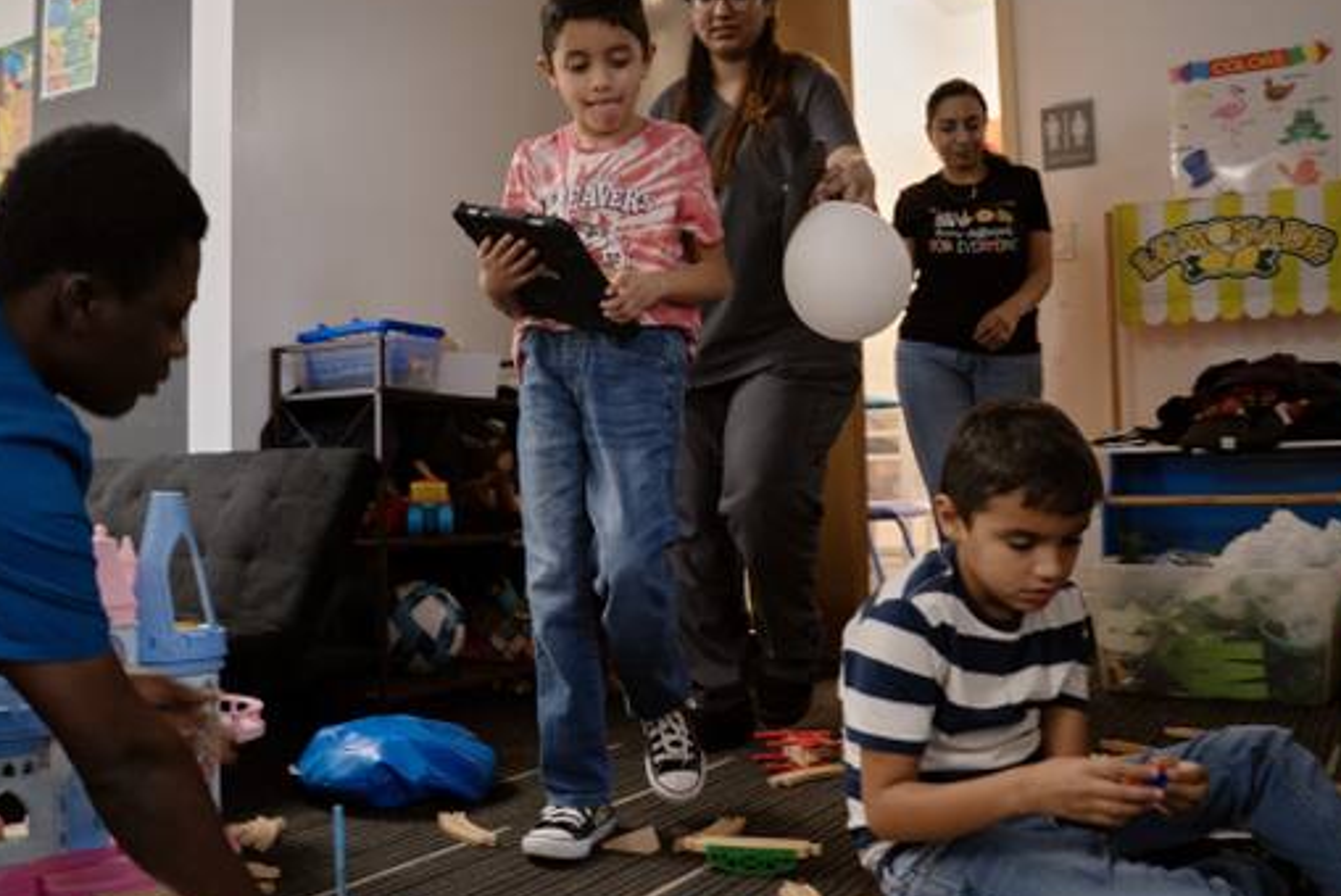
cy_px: 410
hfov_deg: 57.0
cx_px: 572
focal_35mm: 33
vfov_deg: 40.0
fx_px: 1230
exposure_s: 1/80
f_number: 2.8
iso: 1000
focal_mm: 24
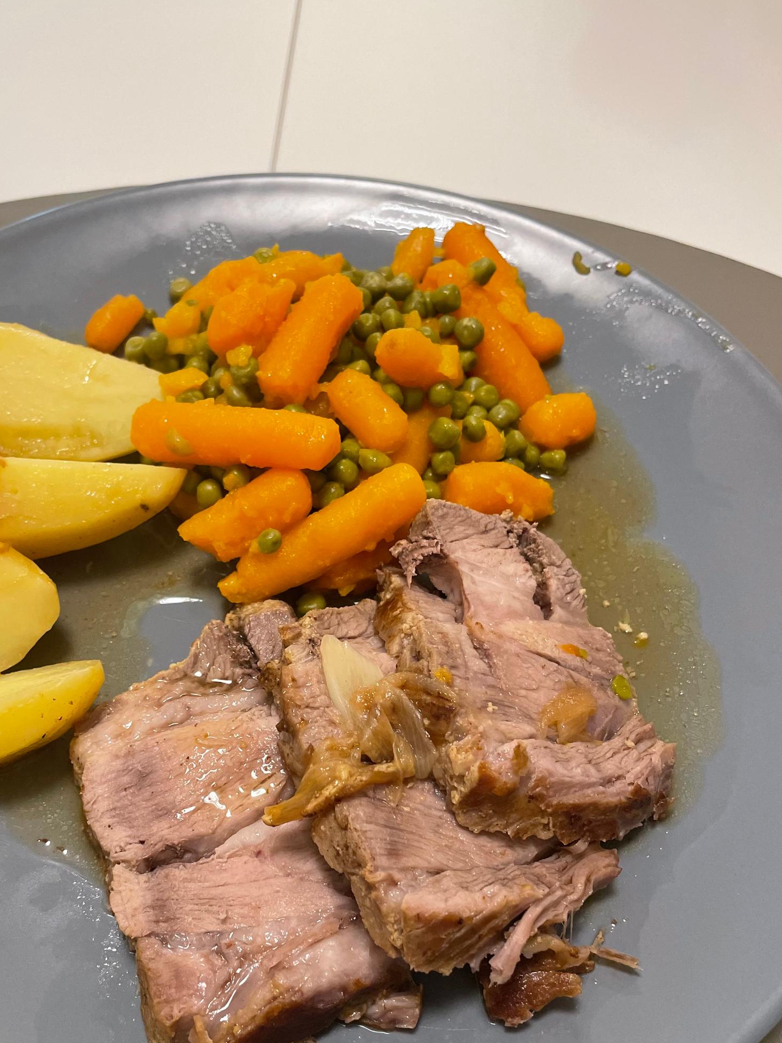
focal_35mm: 34
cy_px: 636
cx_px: 274
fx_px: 1024
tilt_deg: -58.9
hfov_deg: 41.4
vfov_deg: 53.5
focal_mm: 4.2
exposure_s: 1/50
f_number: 1.6
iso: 160
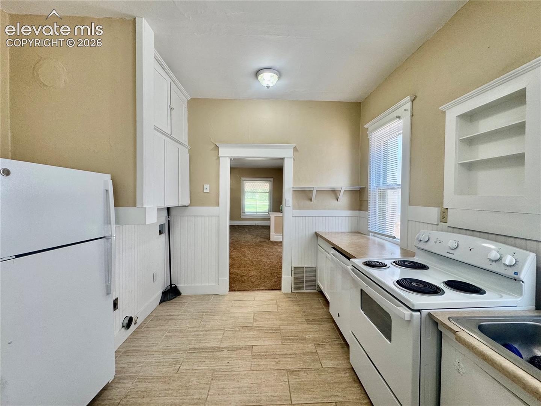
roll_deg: -0.2
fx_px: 219
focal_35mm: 14
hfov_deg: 102.1
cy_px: 203
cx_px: 270
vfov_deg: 85.7
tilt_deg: -2.9
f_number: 2.2
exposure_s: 1/120
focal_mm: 2.22
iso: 100
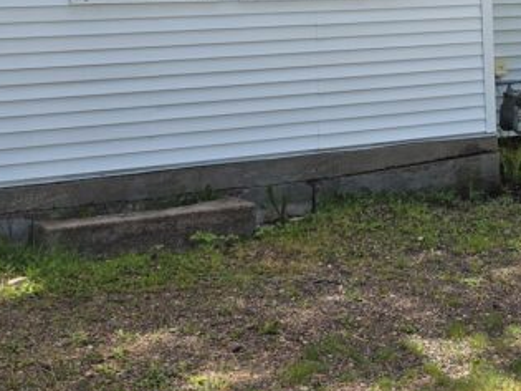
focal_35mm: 78
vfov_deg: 17.3
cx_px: 433
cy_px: -171
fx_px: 1174
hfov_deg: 24.5
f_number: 1.7
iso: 12
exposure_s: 1/424
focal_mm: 6.3
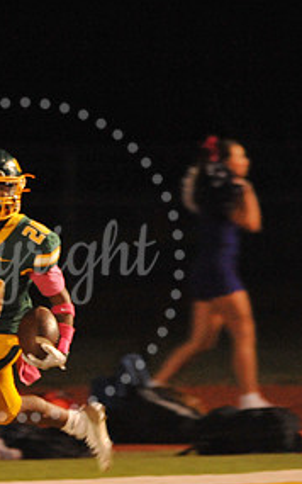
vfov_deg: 2.3
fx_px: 12293
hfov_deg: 1.4
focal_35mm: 933
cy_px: 258
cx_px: 22
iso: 6400
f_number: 6.3
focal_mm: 450
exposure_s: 1/200
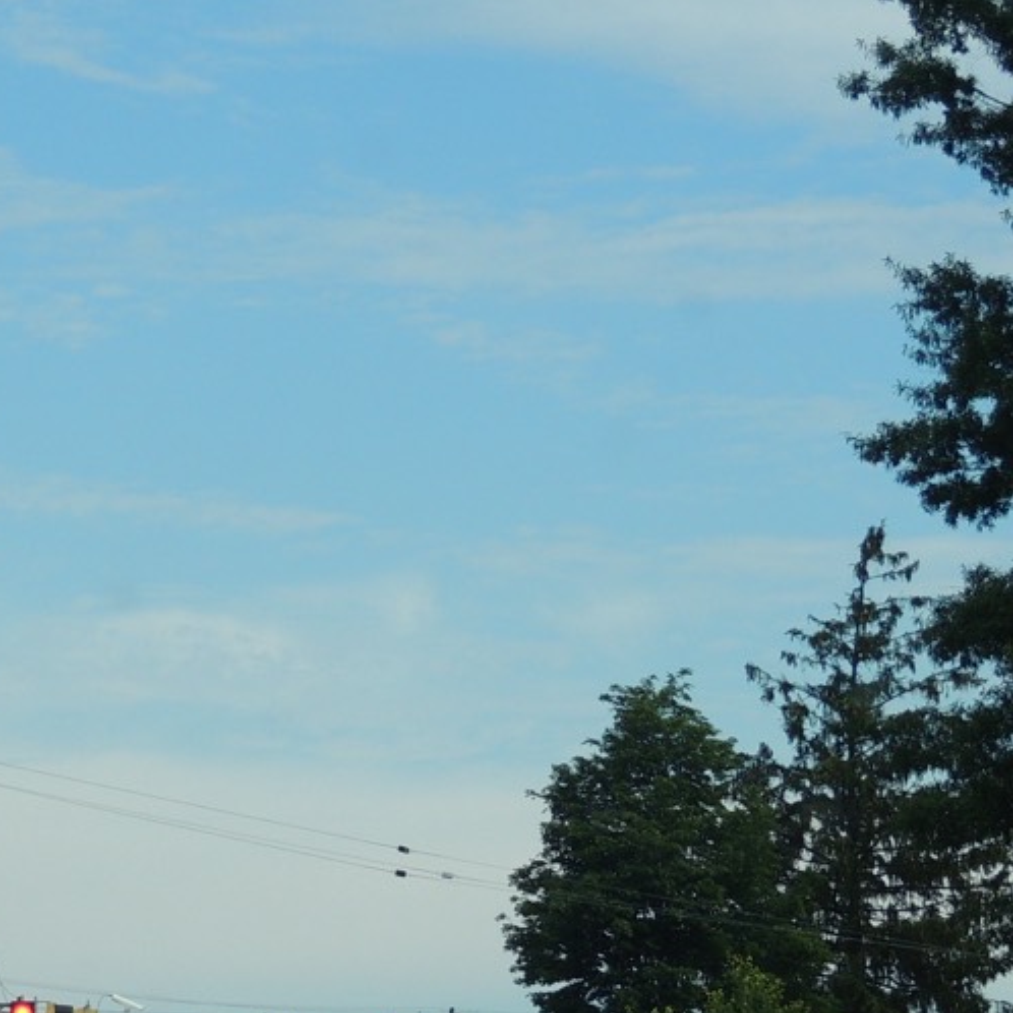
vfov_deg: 10.0
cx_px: 96
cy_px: 641
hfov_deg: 10.0
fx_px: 5761
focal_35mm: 174
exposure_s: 1/640
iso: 100
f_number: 3.9
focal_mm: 12.4
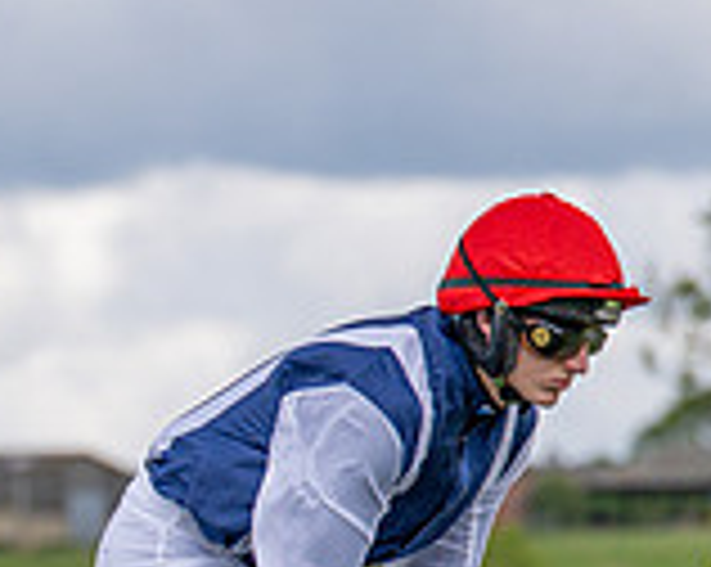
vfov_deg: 3.0
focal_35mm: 507
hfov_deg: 3.8
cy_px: 1181
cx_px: -9
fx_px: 10656
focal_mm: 95
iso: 200
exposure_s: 1/2000
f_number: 2.8
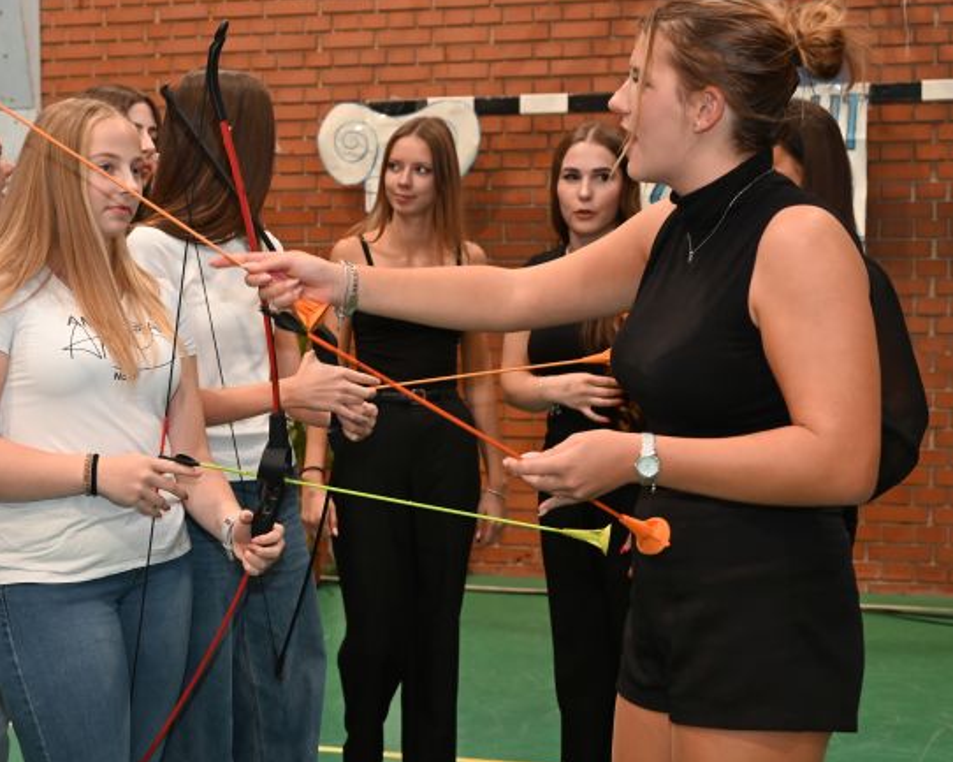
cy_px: 392
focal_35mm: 61
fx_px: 1720
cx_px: 362
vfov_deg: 25.0
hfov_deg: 30.9
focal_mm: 44
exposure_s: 1/80
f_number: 5.3
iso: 1600
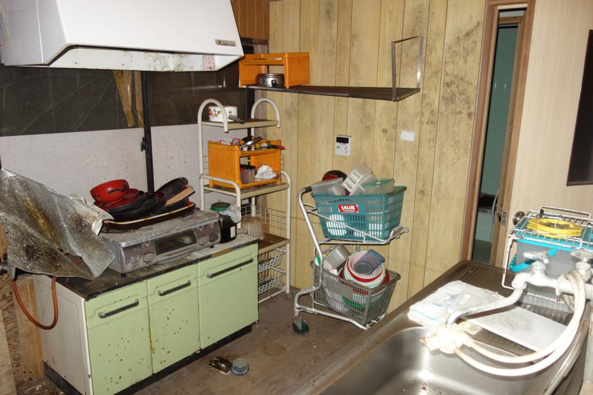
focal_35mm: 28
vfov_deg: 46.4
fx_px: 461
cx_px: 296
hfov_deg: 65.5
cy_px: 198
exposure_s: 1/30
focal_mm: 10.4
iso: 200
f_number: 1.8
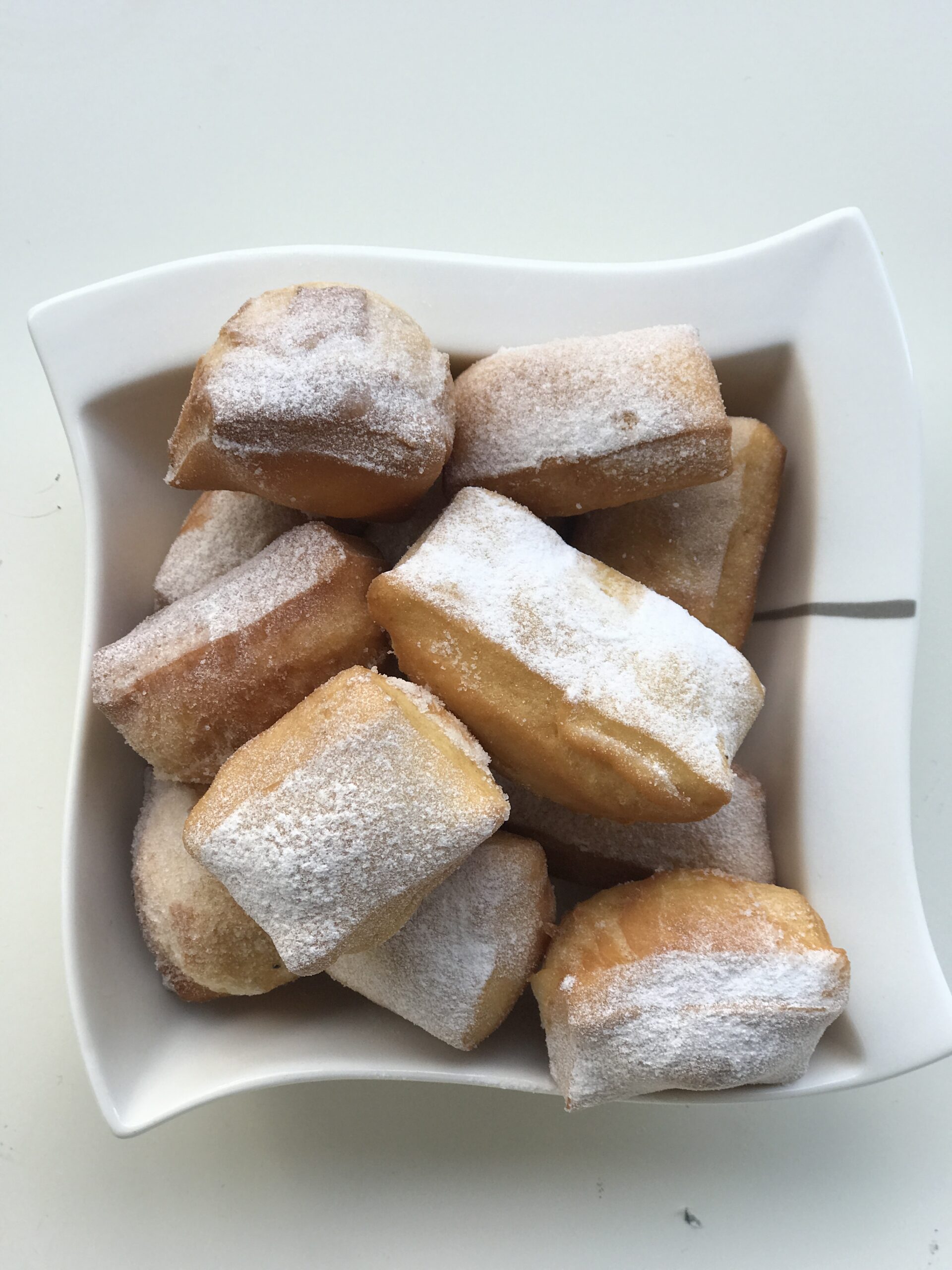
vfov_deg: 33.8
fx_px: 2090
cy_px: 635
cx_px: 476
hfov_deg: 25.7
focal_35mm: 57
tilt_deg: -87.3
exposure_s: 1/100
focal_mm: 6.6
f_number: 2.8
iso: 20
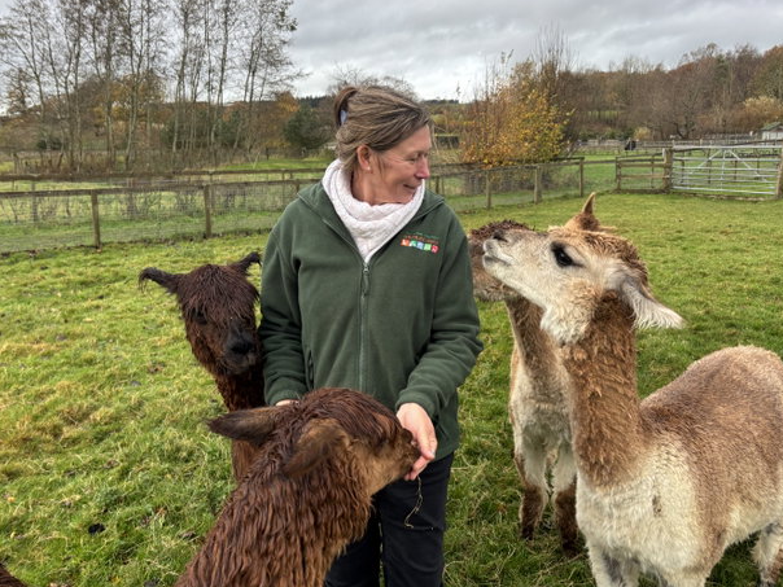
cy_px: 272
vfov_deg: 49.7
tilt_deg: -10.5
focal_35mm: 28
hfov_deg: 63.4
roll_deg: +0.3
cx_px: 379
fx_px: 633
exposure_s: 1/141
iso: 40
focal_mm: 5.96
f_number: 1.6
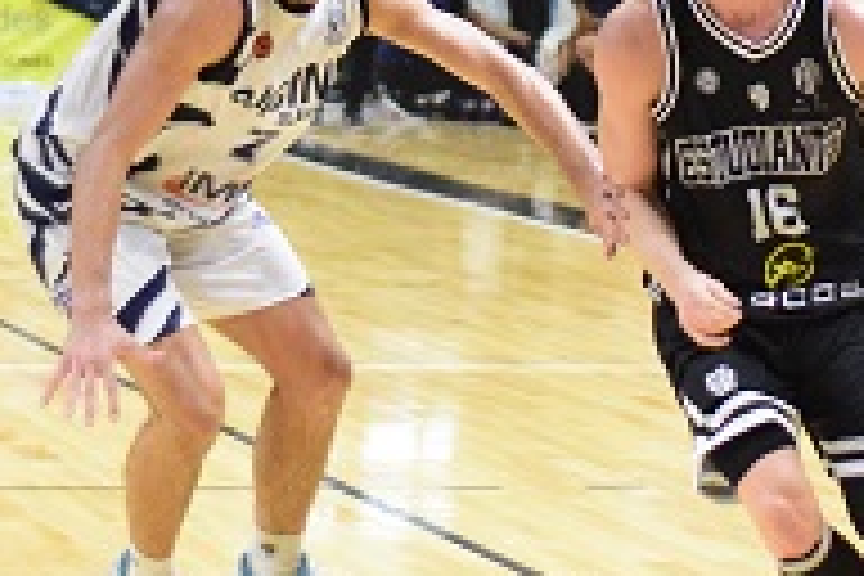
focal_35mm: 234
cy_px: 135
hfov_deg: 8.8
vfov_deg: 5.9
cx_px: 801
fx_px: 5616
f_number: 2
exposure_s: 1/1000
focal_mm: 50
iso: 5000
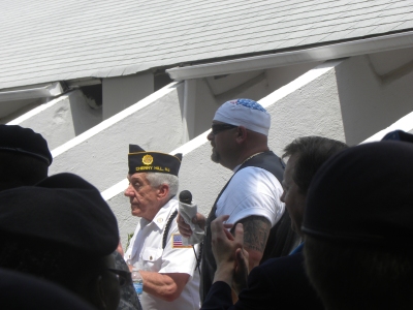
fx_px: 2195
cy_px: 155
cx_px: 206
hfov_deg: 10.7
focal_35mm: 184
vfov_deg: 8.1
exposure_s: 1/333
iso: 64
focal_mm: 32.7
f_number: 6.3
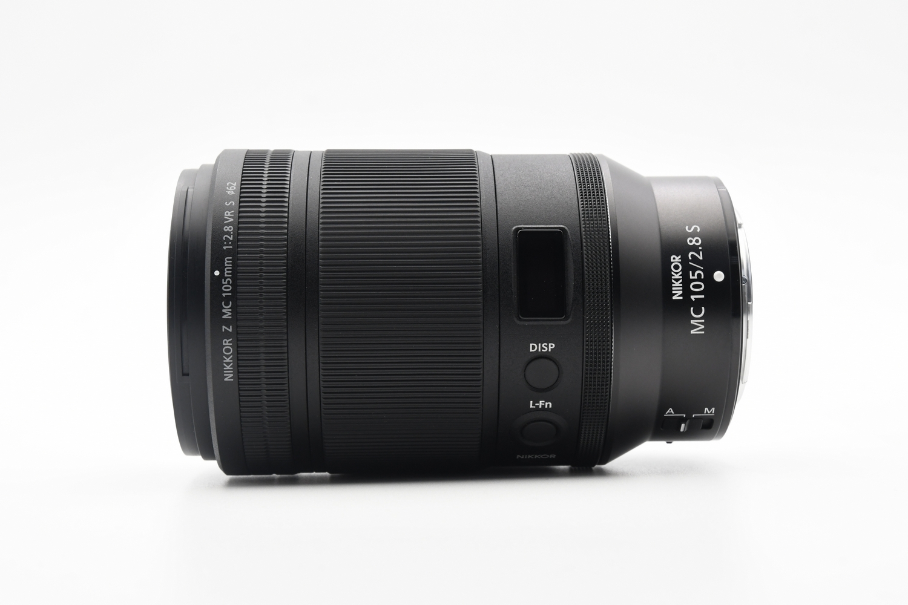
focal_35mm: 72
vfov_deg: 18.9
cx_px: 454
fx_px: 1816
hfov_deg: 28.1
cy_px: 302
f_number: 9
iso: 1000
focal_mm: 48
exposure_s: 1/100
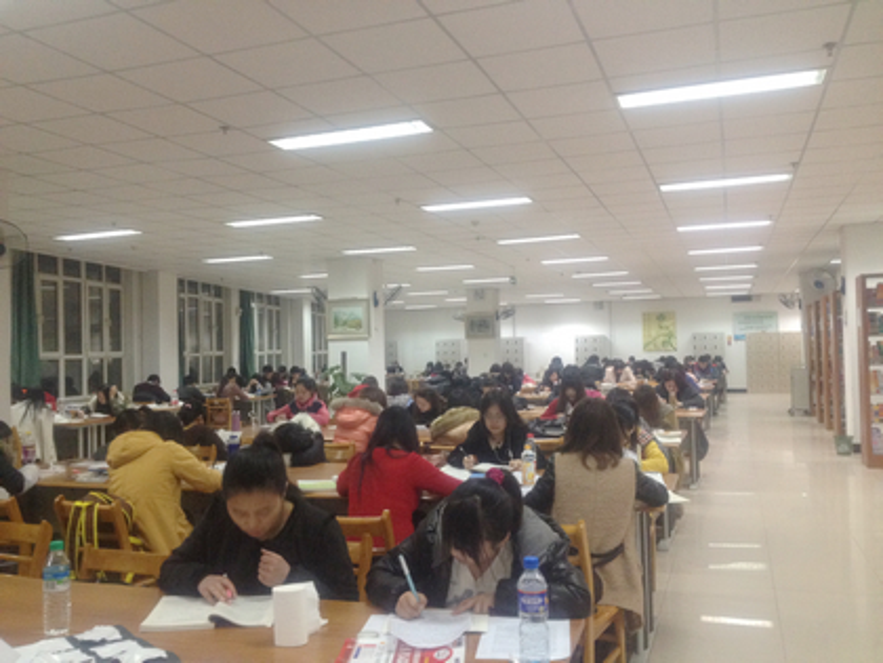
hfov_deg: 52.6
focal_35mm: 35
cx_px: 442
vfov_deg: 40.7
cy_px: 332
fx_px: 893
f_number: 2.4
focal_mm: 4.28
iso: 250
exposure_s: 1/20
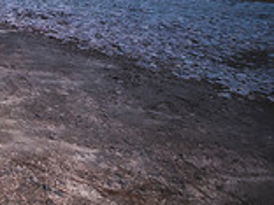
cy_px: -81
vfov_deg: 24.3
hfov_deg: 21.5
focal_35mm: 50
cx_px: -234
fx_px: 396
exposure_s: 1/200
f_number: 2.8
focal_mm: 14
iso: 1000
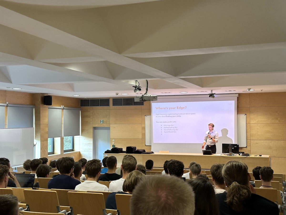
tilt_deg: +1.3
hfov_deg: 39.7
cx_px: 143
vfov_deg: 30.3
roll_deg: +0.1
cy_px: 108
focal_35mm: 48
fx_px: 397
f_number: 1.78
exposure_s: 1/50
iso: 125
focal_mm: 6.86
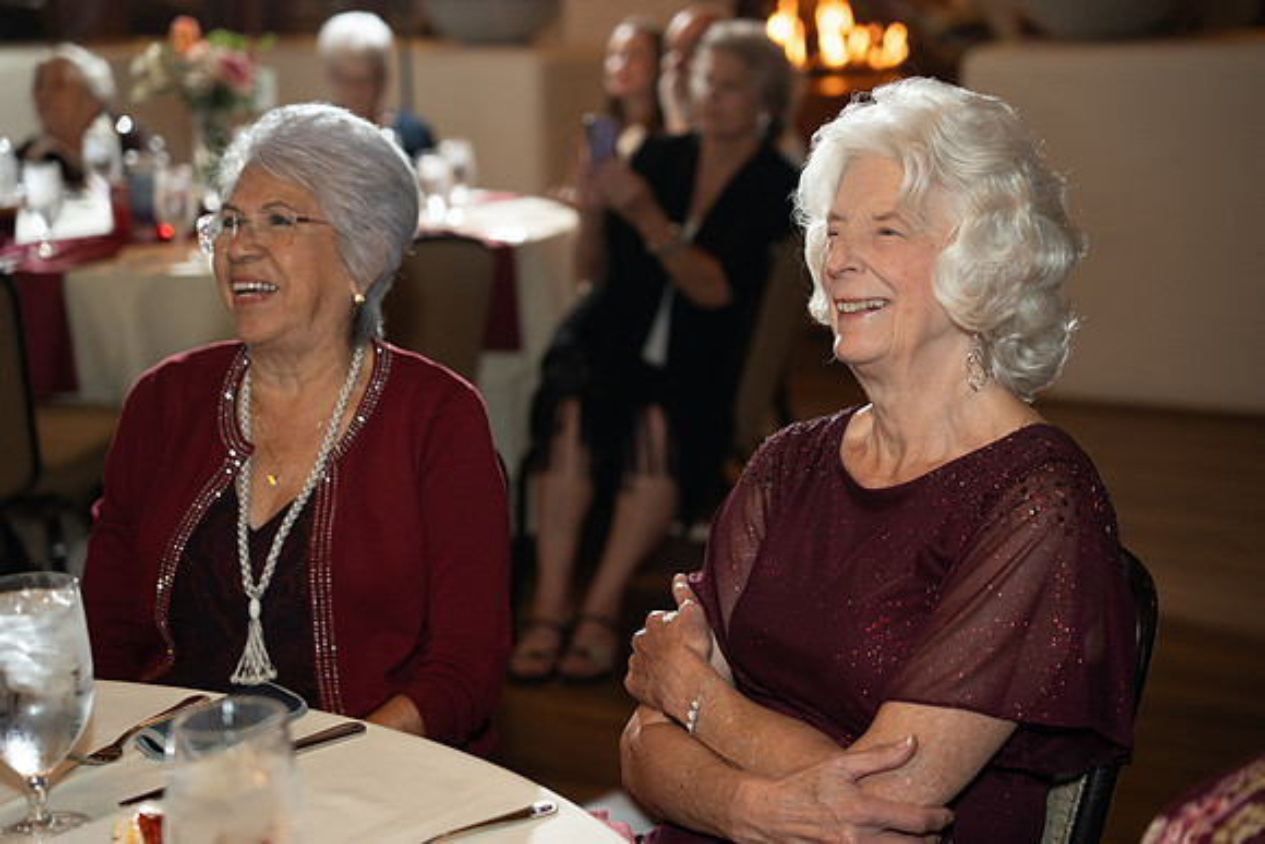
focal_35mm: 65
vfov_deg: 20.9
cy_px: 422
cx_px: 632
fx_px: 2284
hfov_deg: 31.0
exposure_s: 1/125
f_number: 2.8
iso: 1000
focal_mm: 65
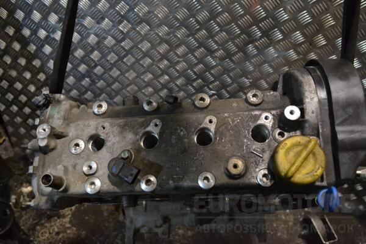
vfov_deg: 43.6
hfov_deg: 61.9
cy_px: 122
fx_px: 305
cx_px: 183
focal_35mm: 30
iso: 3200
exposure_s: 1/160
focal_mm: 20
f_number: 6.3
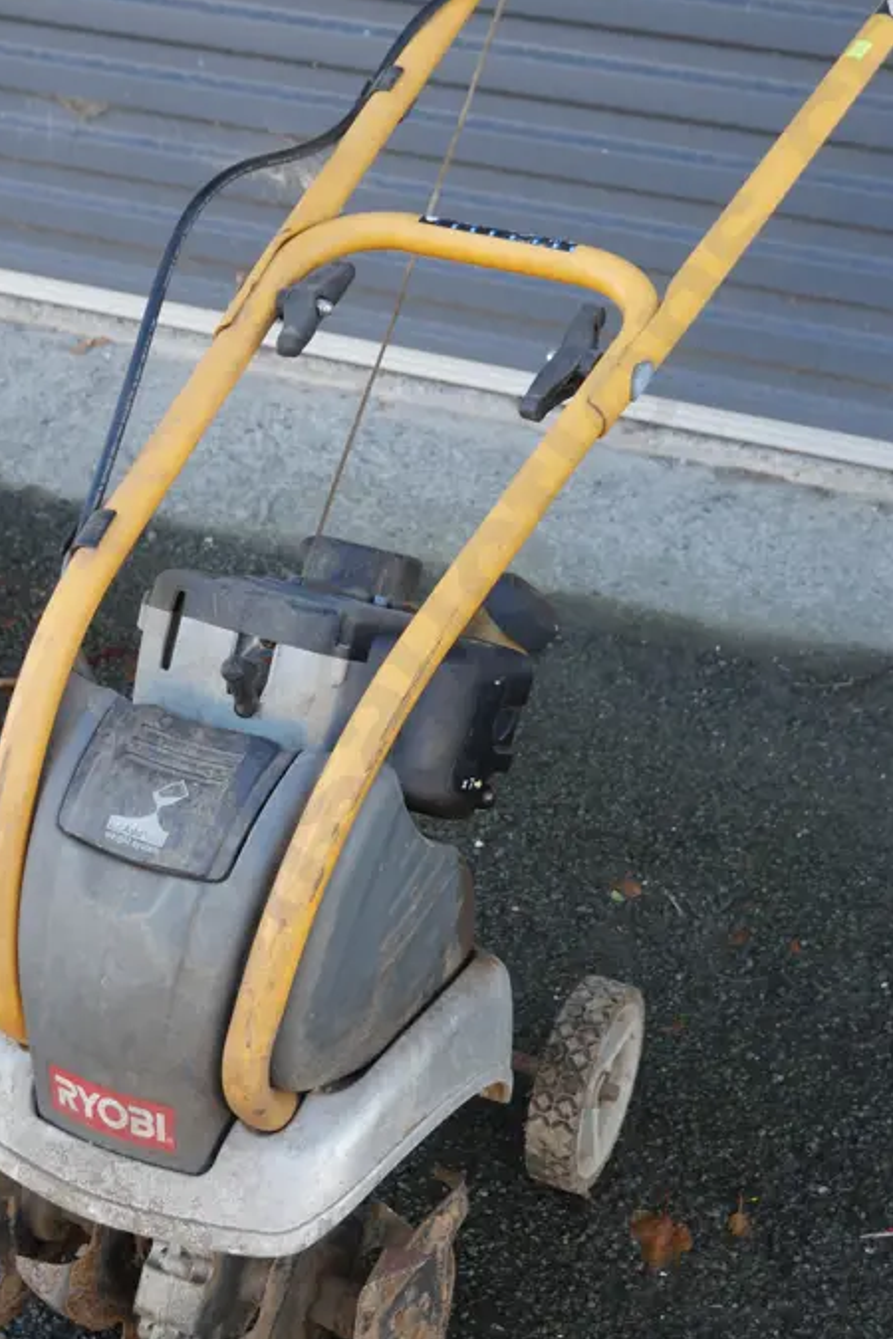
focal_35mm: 60
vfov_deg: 33.4
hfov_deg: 22.6
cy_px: 633
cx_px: 451
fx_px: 2232
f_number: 4.1
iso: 200
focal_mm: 19
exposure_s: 1/80
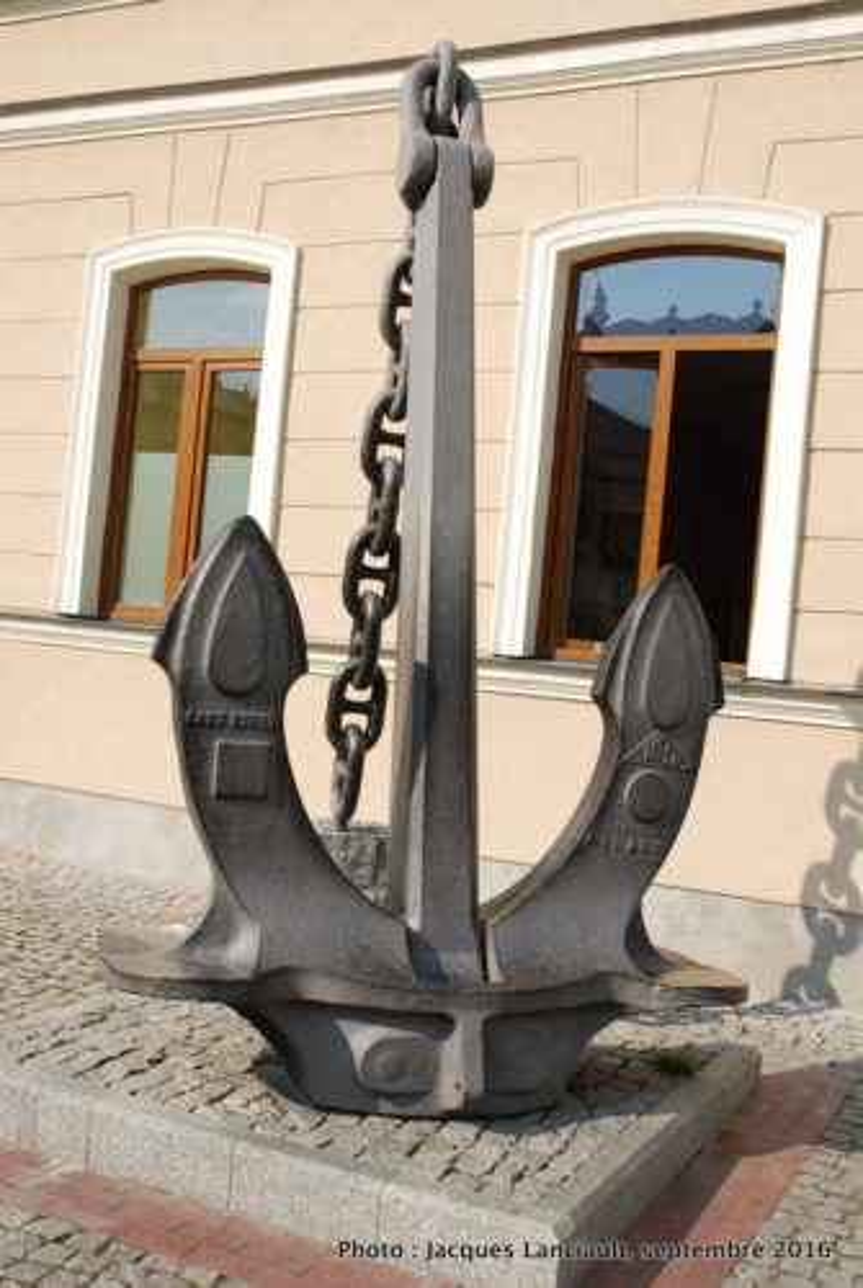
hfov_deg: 37.0
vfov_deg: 53.1
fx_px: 1290
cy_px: 644
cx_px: 432
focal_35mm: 36
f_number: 8
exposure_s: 1/250
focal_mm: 24
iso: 100
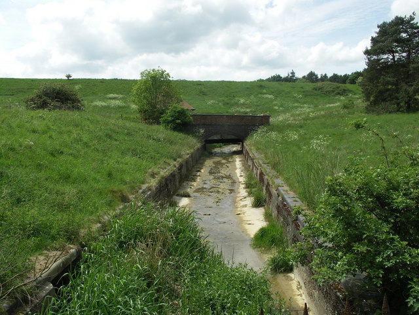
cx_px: 210
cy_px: 158
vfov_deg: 44.2
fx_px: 387
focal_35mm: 32
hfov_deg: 56.8
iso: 50
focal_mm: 8.4
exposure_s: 1/200
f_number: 6.3
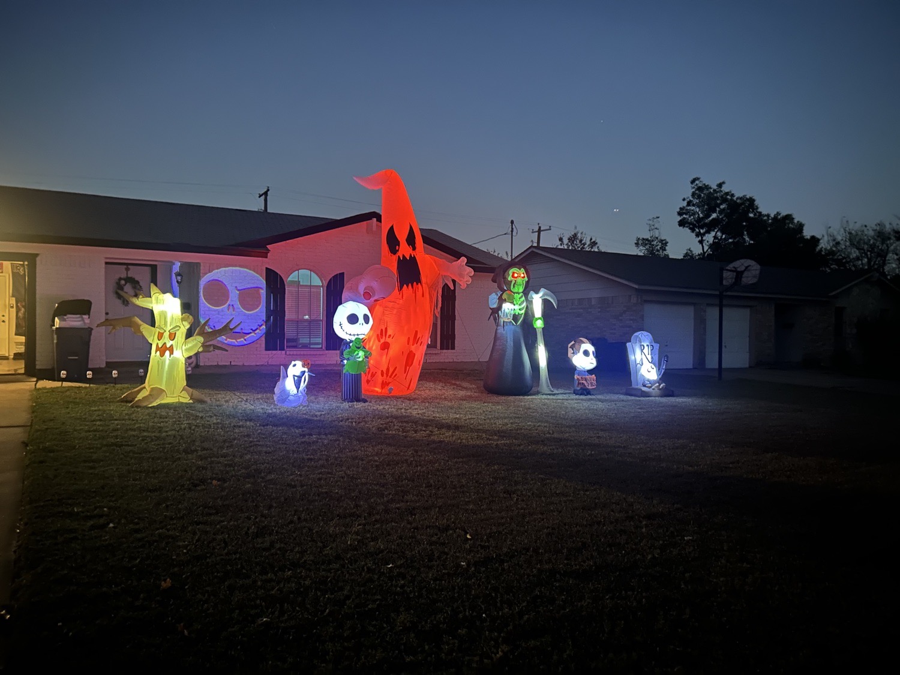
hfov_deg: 67.3
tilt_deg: +0.4
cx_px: 450
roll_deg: +0.4
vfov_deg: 53.1
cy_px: 338
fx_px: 676
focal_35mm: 26
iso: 640
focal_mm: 5.7
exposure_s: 1/5
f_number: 1.5
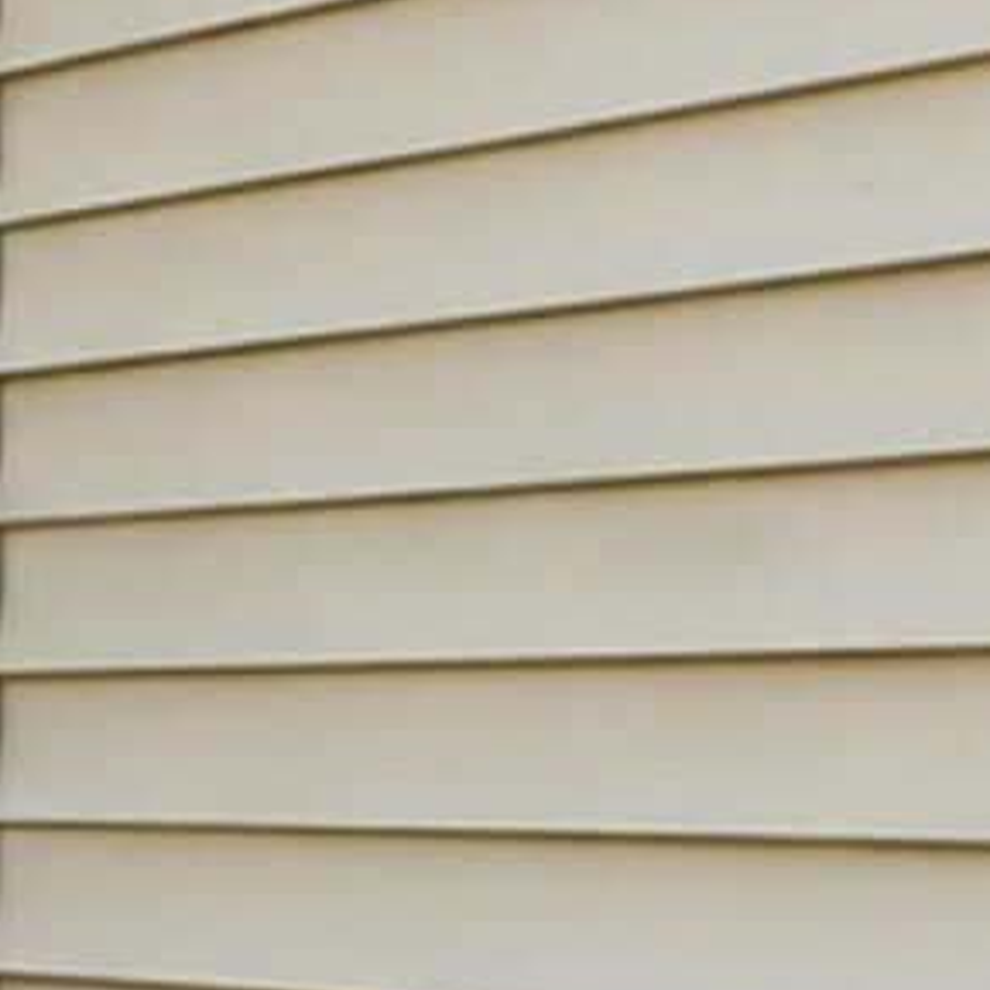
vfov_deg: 15.4
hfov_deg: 9.4
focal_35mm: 113
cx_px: -2470
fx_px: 3656
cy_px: 721
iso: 400
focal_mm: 10
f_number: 9
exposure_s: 1/60
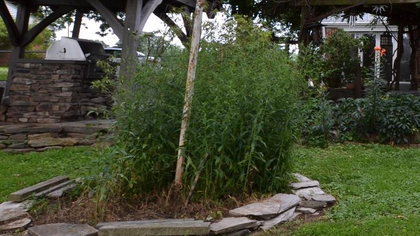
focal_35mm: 43
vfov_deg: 26.3
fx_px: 479
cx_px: 478
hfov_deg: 38.0
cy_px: 0
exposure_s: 1/125
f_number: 5.6
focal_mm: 10
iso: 180
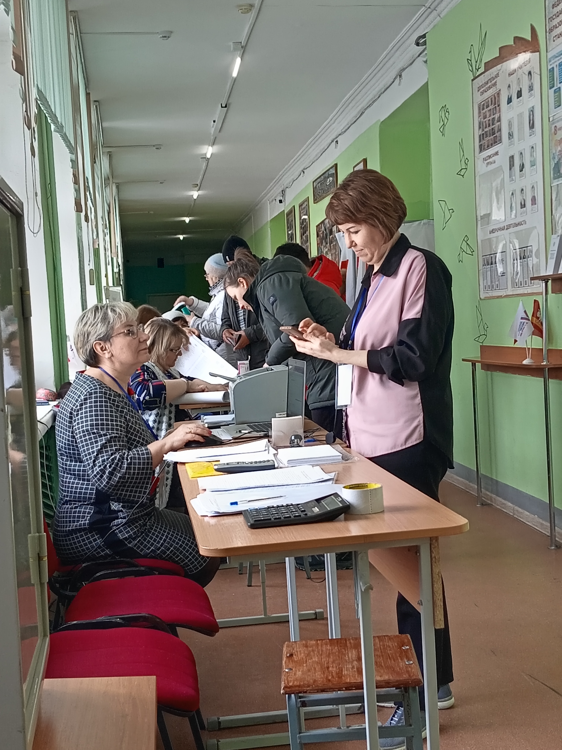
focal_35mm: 50
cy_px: 375
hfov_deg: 29.1
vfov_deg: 38.2
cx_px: 281
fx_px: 1082
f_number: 1.8
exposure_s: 1/50
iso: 107
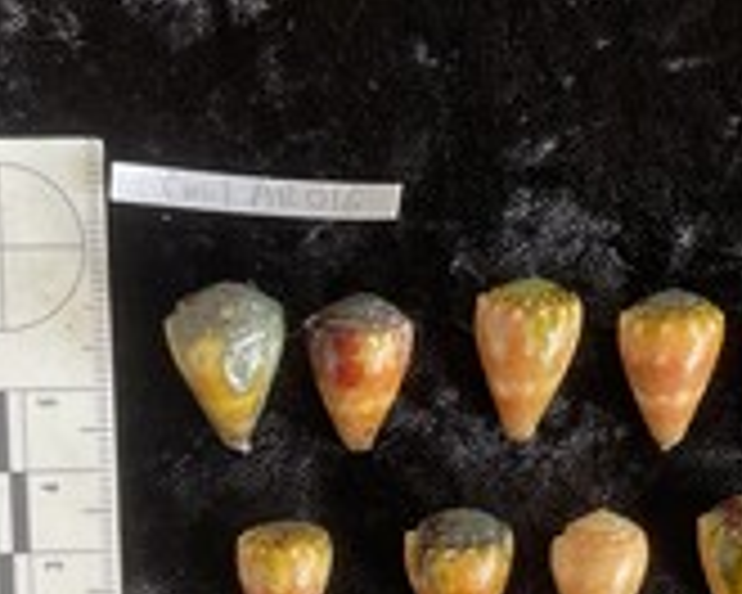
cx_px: 540
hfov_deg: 31.0
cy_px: 511
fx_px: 1318
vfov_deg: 24.8
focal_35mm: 60
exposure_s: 1/60
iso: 64
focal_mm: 3
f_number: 1.8
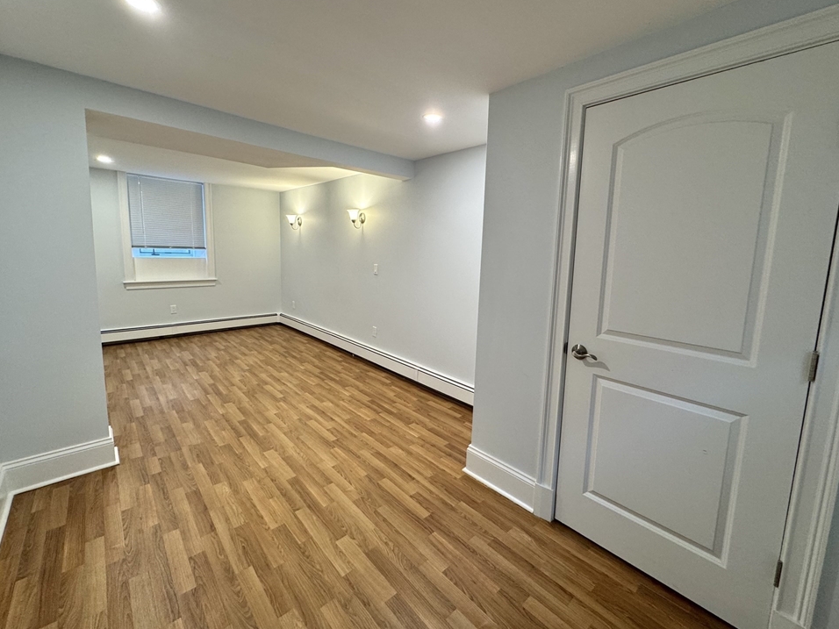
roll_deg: -1.6
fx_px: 364
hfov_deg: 98.1
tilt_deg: -6.3
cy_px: 296
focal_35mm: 15
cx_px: 432
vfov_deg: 81.7
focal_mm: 2.22
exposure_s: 1/60
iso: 200
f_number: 2.2
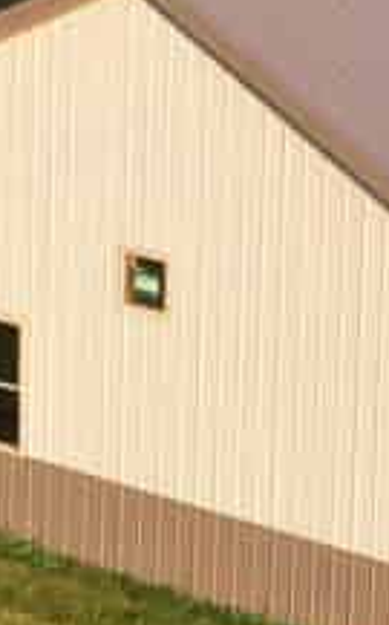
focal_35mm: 265
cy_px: 445
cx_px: 170
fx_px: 4510
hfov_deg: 4.9
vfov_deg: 7.9
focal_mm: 8.4
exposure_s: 1/640
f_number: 2.8
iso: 100
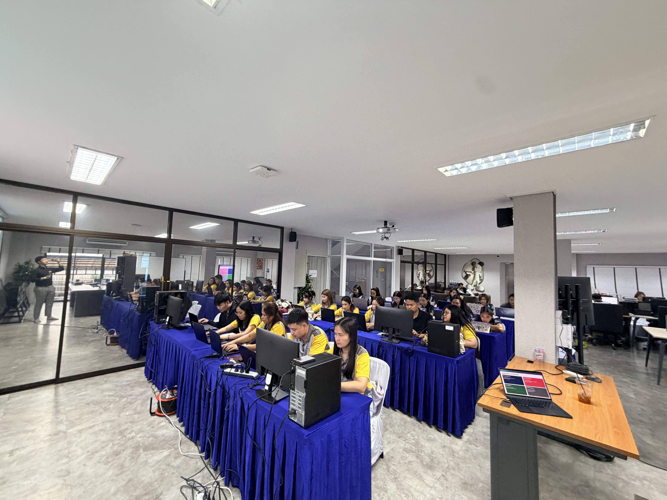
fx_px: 270
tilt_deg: +5.6
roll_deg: -1.7
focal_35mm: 14
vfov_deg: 85.7
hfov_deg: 102.1
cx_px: 334
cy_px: 250
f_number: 2.2
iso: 250
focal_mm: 2.22
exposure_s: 1/50
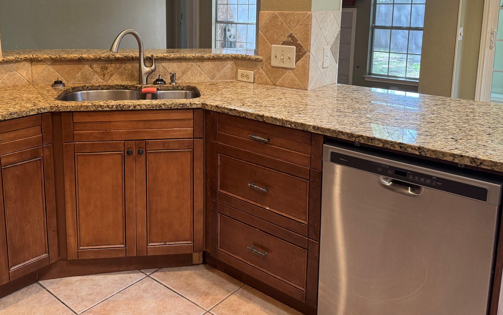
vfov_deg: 37.4
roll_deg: -0.5
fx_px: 452
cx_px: 205
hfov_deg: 57.7
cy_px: 79
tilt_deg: -9.5
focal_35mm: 33
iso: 200
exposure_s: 1/60
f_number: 1.78
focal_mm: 6.76
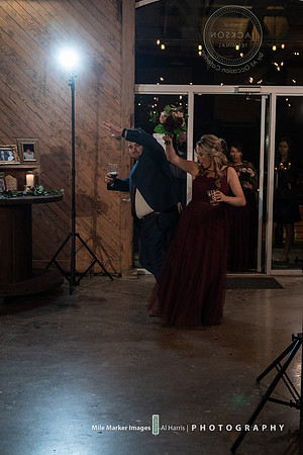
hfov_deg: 28.1
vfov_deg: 41.1
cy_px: 228
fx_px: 606
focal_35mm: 48
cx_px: 152
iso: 6400
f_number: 4
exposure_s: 1/200
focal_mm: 48
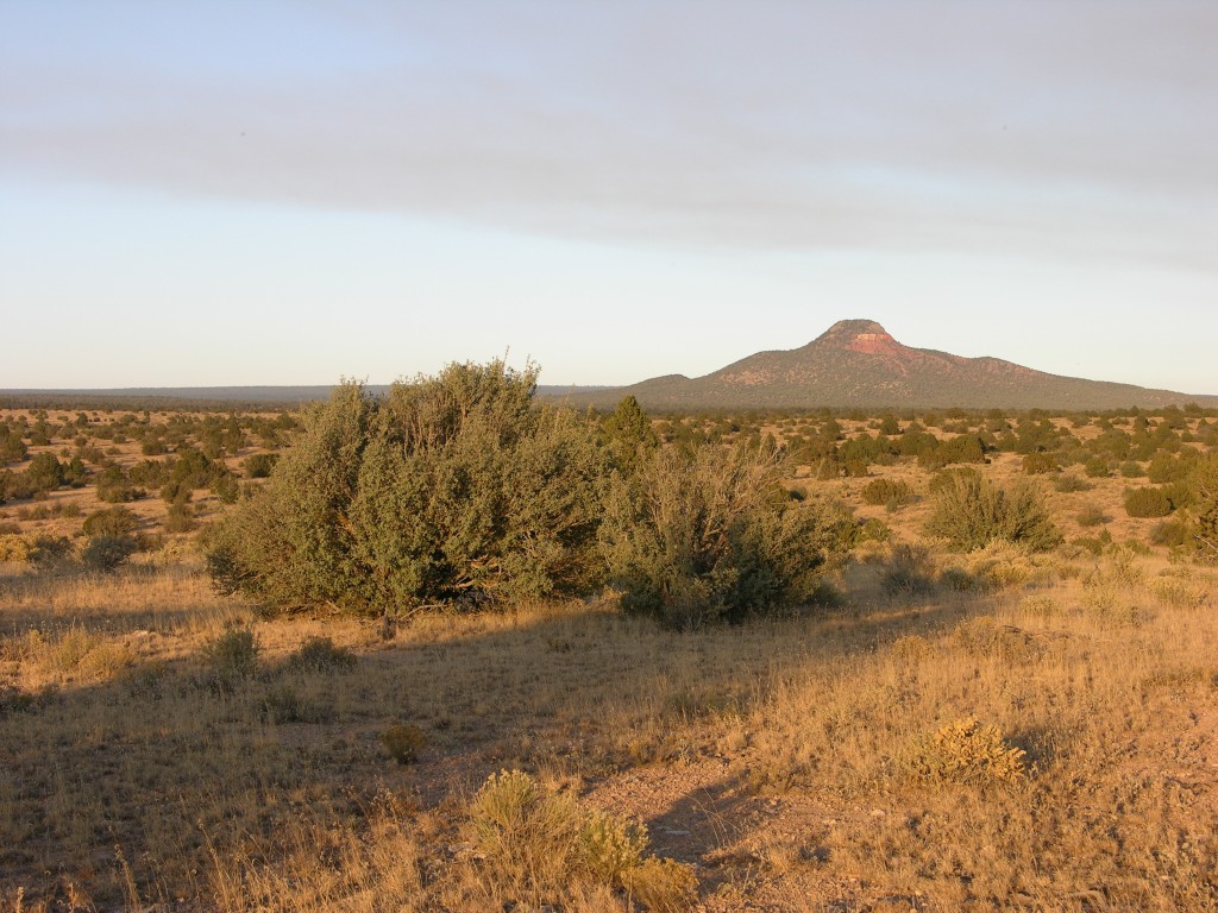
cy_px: 456
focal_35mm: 70
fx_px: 2463
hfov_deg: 27.8
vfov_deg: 21.0
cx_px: 609
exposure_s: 1/164
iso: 50
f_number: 4.7
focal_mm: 17.8
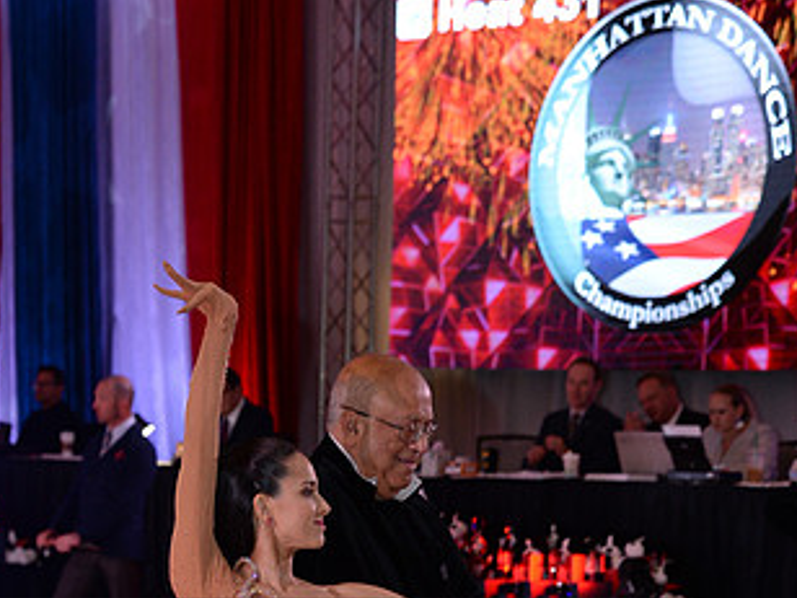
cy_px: 686
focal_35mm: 141
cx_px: 338
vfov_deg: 10.4
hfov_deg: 14.0
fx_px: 3246
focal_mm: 78
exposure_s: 1/250
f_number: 5
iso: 1600
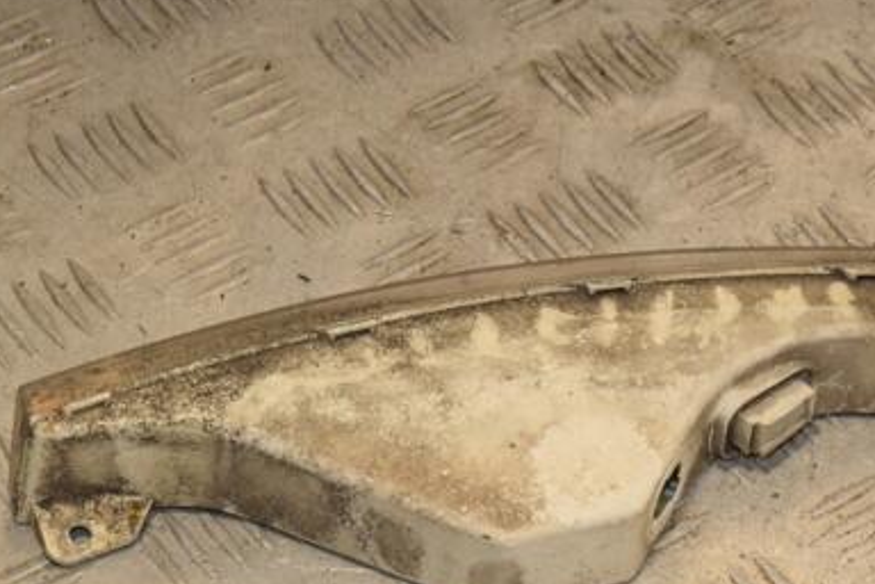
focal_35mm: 136
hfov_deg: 15.1
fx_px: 3305
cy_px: 404
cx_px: 583
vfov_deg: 10.1
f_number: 10
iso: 800
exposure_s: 1/200
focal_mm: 58
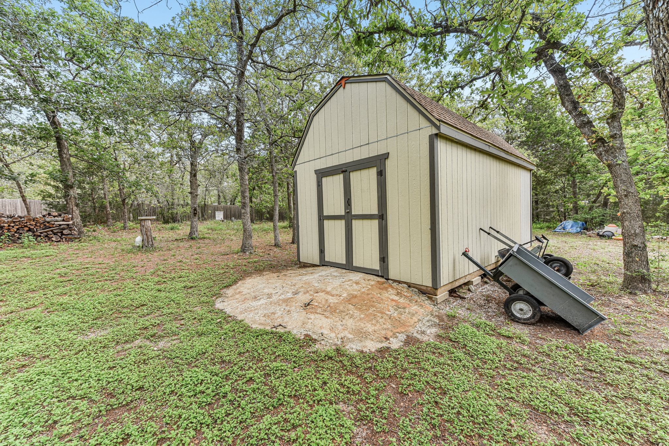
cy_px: 223
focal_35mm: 14
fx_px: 260
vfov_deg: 81.2
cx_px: 334
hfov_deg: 104.3
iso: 100
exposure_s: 1/50
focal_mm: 14
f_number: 8
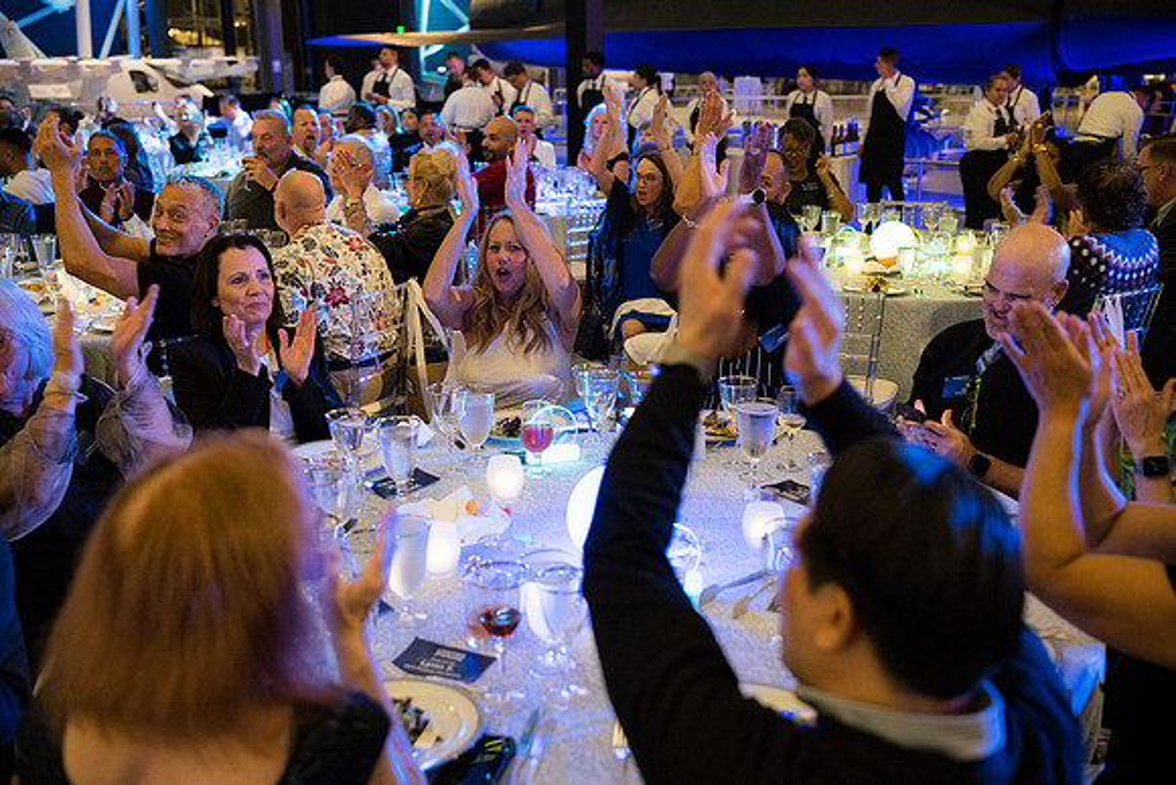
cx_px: 588
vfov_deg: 37.9
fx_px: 1144
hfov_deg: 54.4
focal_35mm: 35
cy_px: 392
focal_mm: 35
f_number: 2.8
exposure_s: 1/160
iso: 2200
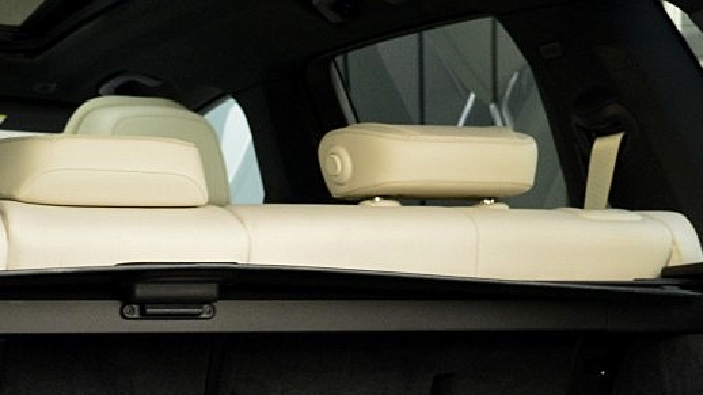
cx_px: 364
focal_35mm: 128
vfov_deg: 9.3
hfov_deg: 16.8
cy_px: 517
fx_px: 2385
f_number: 8
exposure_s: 1/60
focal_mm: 26
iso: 640
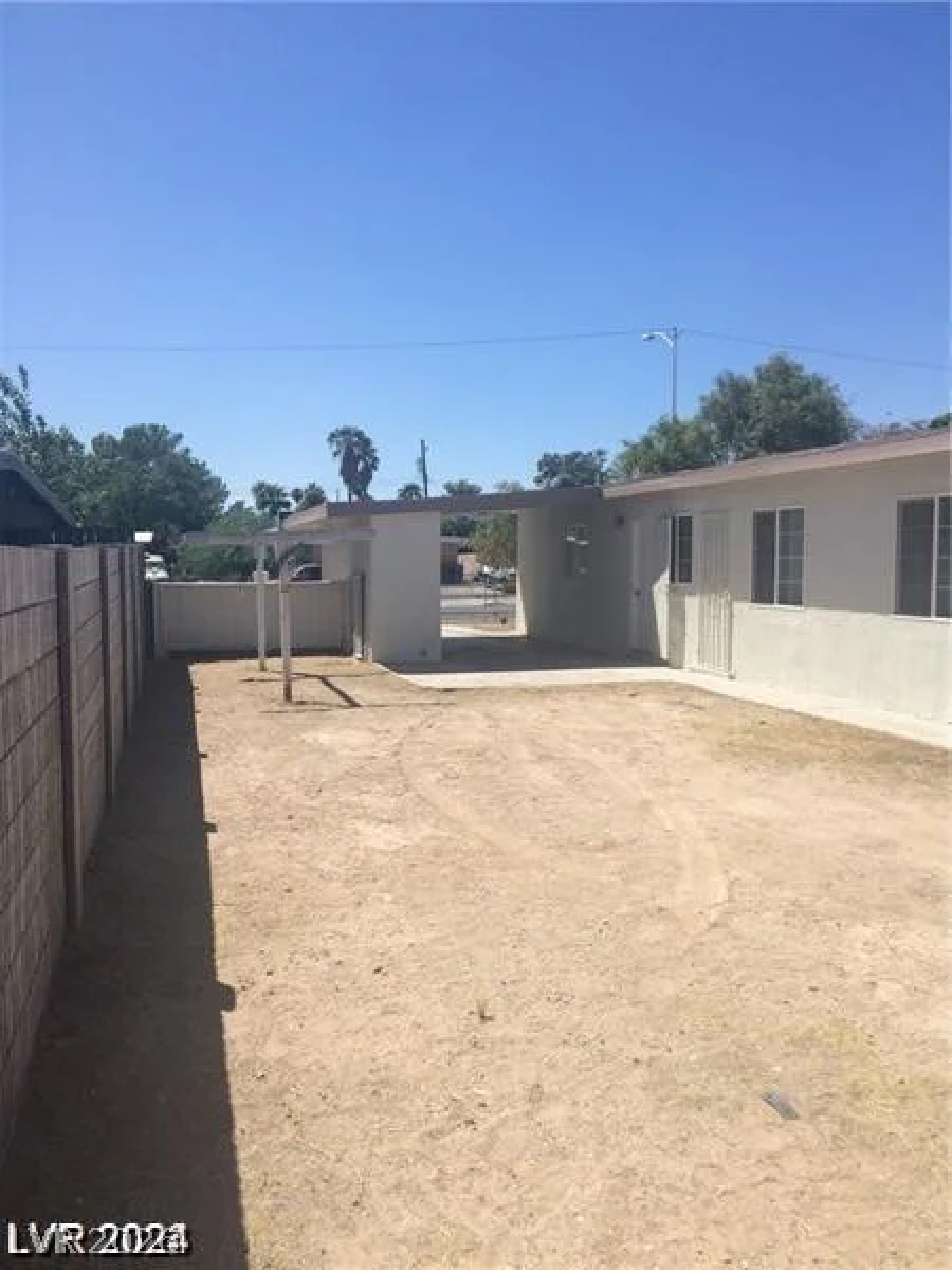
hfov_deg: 48.2
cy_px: 635
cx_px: 476
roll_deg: +1.6
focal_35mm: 29
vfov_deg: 61.7
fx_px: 1063
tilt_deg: -4.9
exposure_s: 1/2933
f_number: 2.2
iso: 32
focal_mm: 4.15
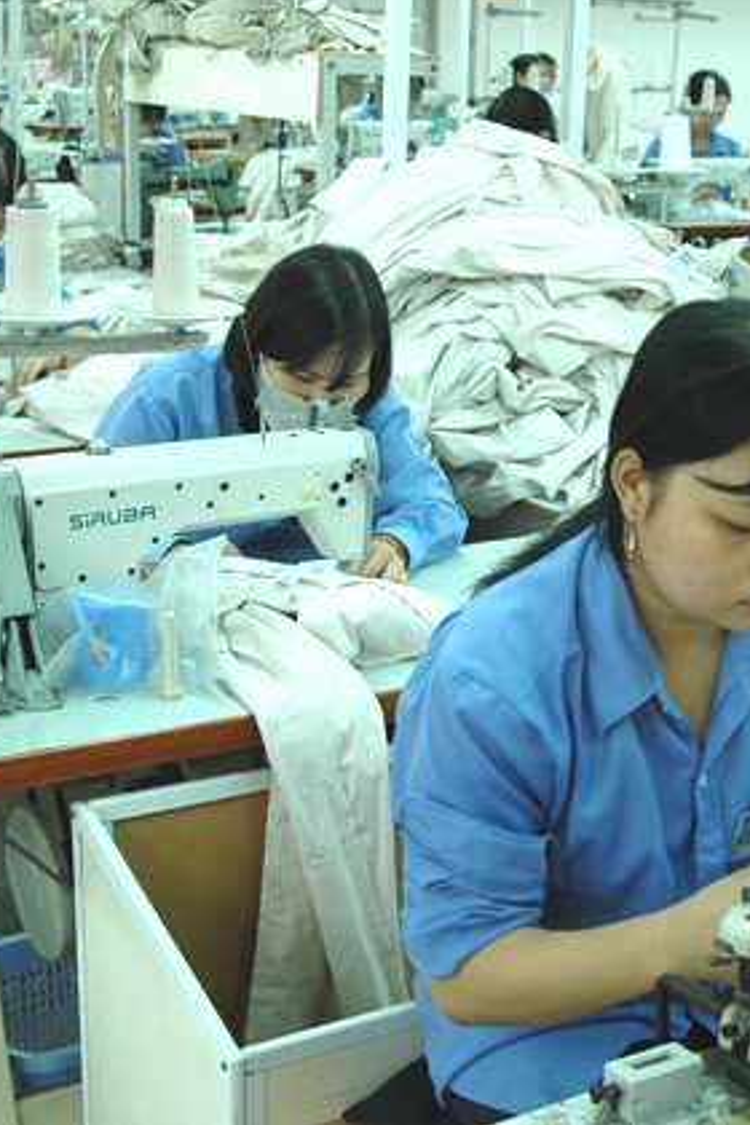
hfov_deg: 21.1
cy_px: 557
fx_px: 2000
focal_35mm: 64
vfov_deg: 31.4
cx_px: 517
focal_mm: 28
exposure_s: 1/50
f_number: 3
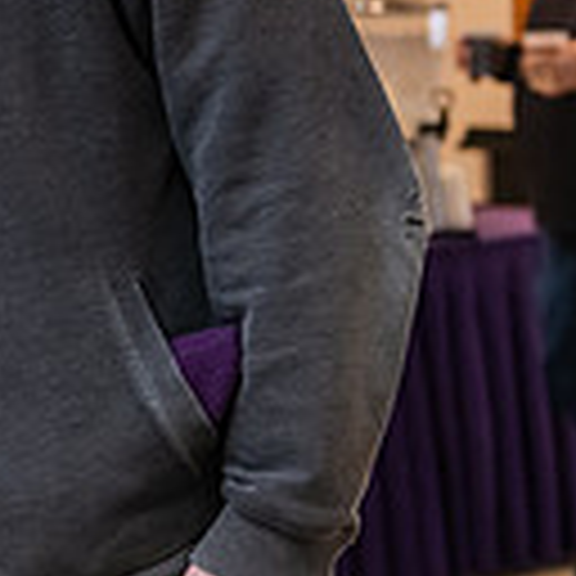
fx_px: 3483
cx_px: -522
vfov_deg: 9.4
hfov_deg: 9.0
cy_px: 47
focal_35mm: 185
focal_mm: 48
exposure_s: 1/160
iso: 2000
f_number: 3.2
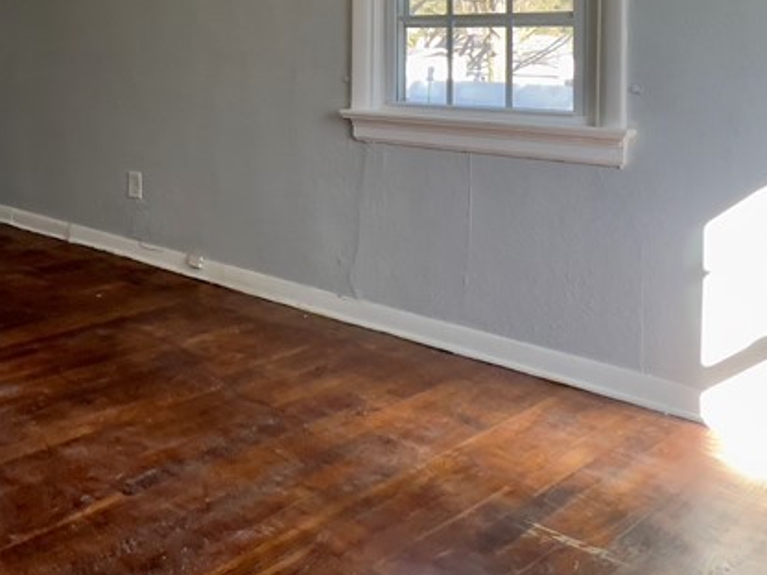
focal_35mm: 32
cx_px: -70
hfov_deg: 44.1
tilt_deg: -0.8
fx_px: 709
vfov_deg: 40.7
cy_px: 53
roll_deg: +0.5
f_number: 1.8
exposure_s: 1/122
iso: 125
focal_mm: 1.57
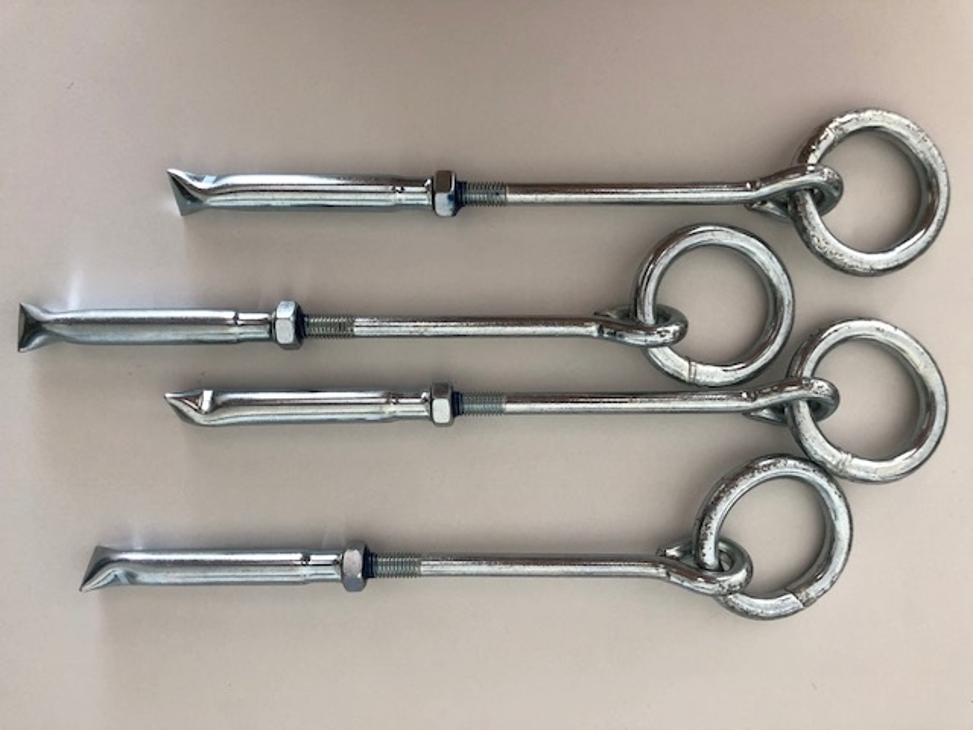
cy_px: 365
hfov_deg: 63.4
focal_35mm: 28
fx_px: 787
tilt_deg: -87.9
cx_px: 486
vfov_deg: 49.7
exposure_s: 1/30
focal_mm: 3.99
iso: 32
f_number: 1.8
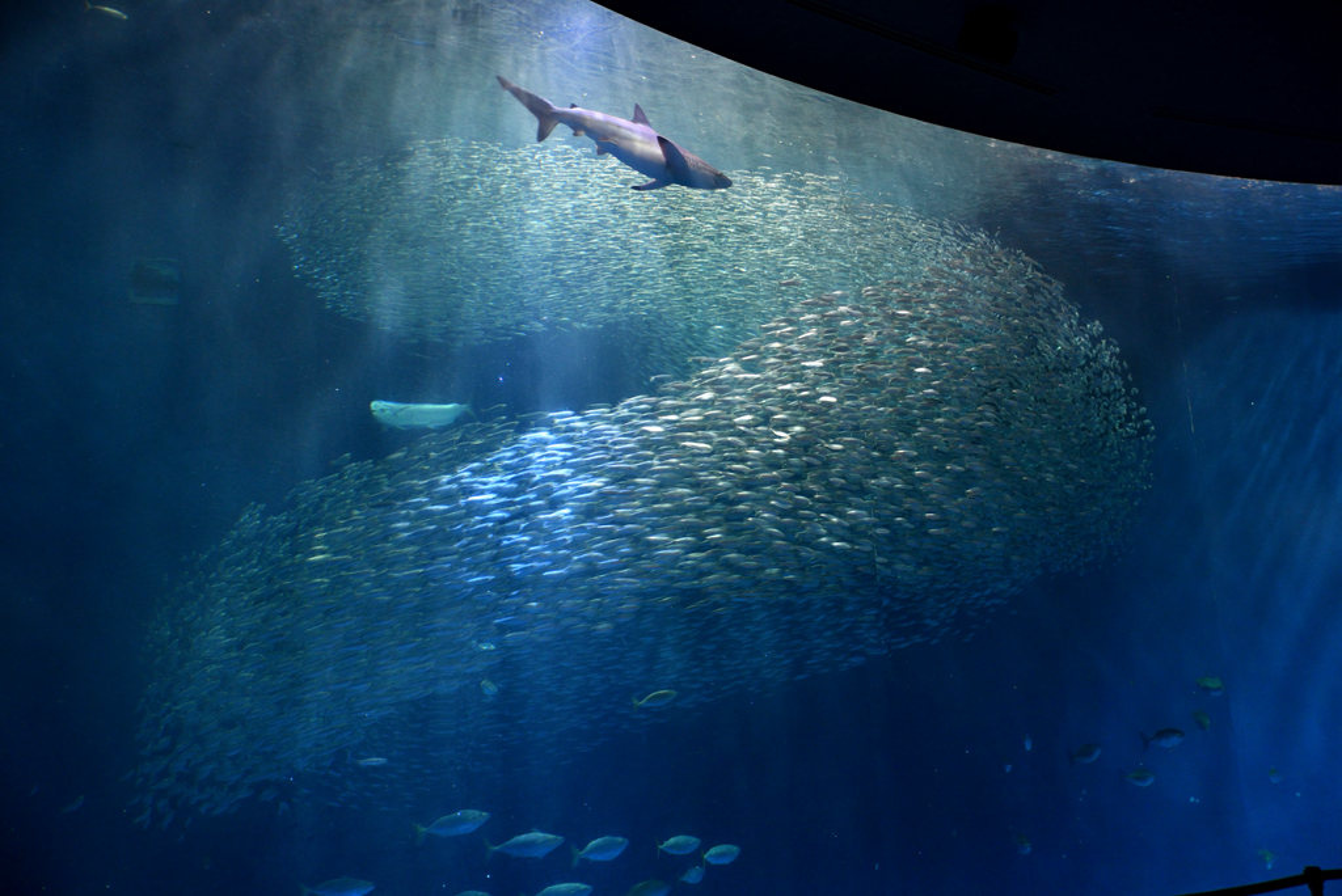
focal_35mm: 38
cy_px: 448
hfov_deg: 50.7
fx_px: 1417
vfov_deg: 35.1
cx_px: 671
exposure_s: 1/30
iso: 1600
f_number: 4
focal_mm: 38
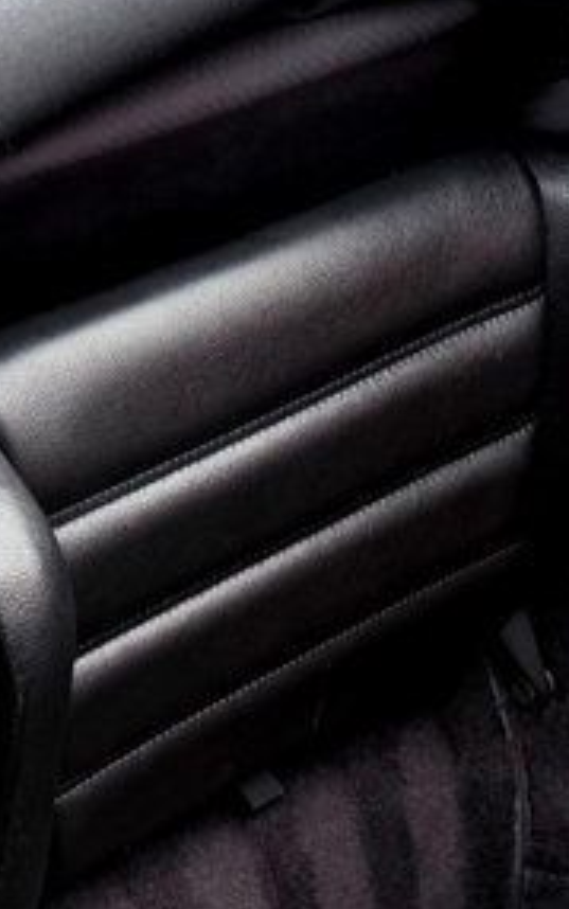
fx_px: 2256
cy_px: 1074
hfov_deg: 14.4
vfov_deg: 21.3
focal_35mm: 91
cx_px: 331
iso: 80
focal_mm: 6.76
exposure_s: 1/298
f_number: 1.78
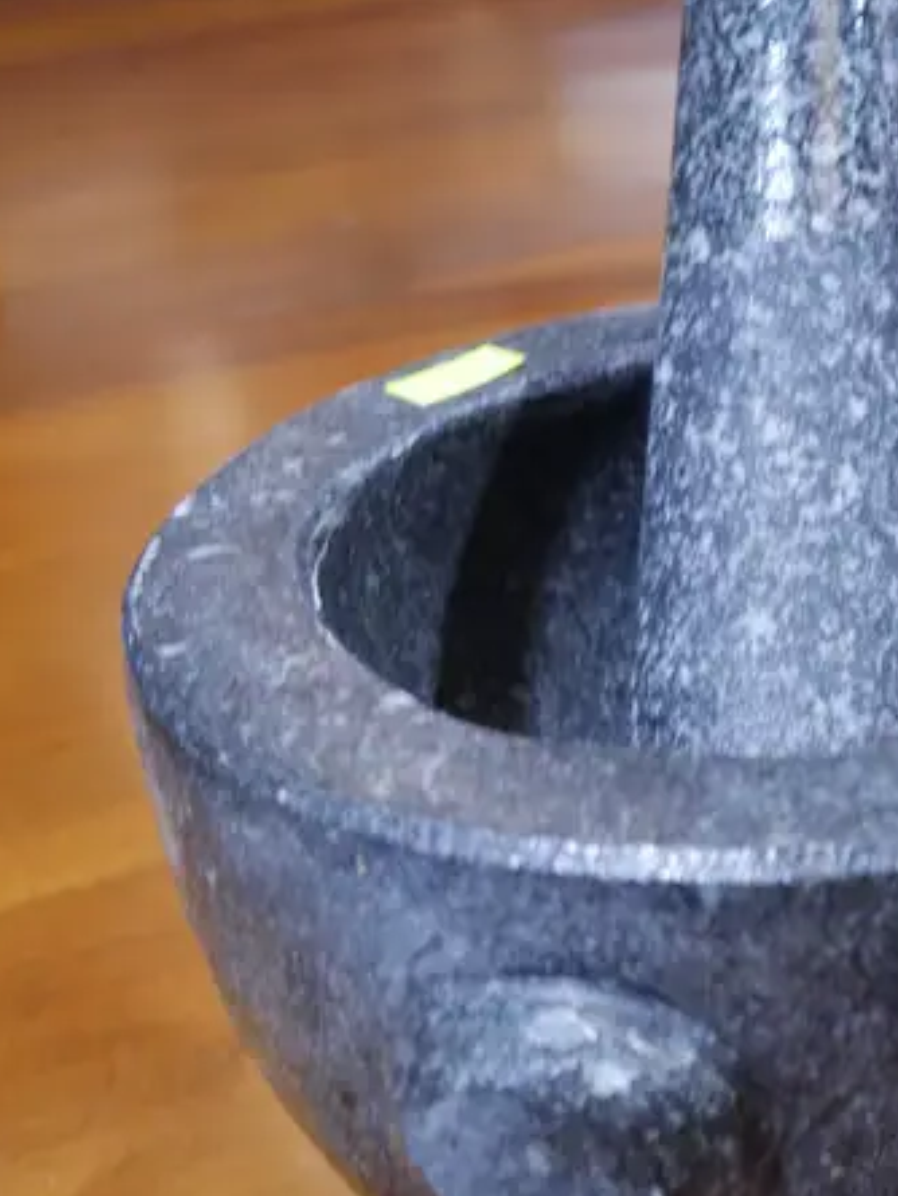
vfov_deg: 28.0
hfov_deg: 20.6
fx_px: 2385
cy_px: 769
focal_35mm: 69
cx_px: 897
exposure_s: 1/60
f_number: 3.6
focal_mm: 15
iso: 500
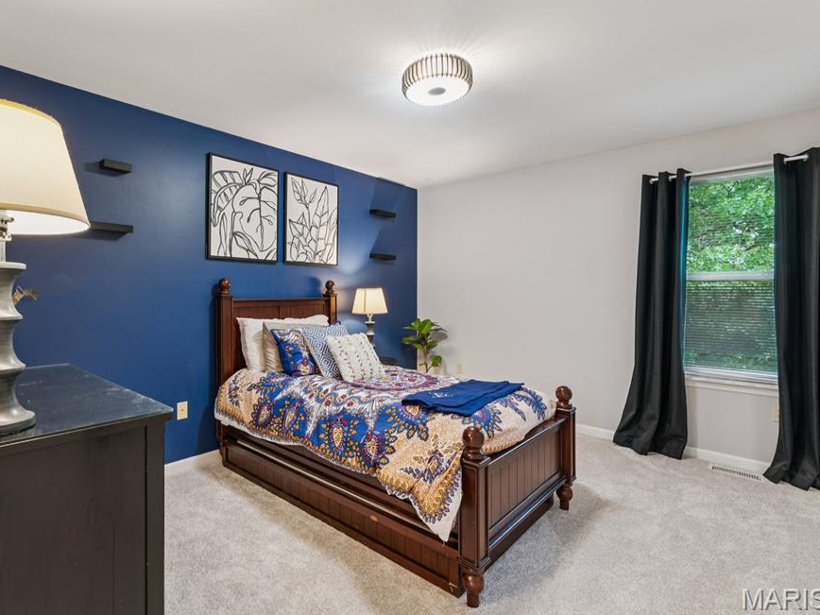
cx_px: 352
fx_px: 424
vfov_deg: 71.9
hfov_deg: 87.5
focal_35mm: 18
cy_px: 297
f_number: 13
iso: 320
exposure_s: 1.6
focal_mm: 15.8
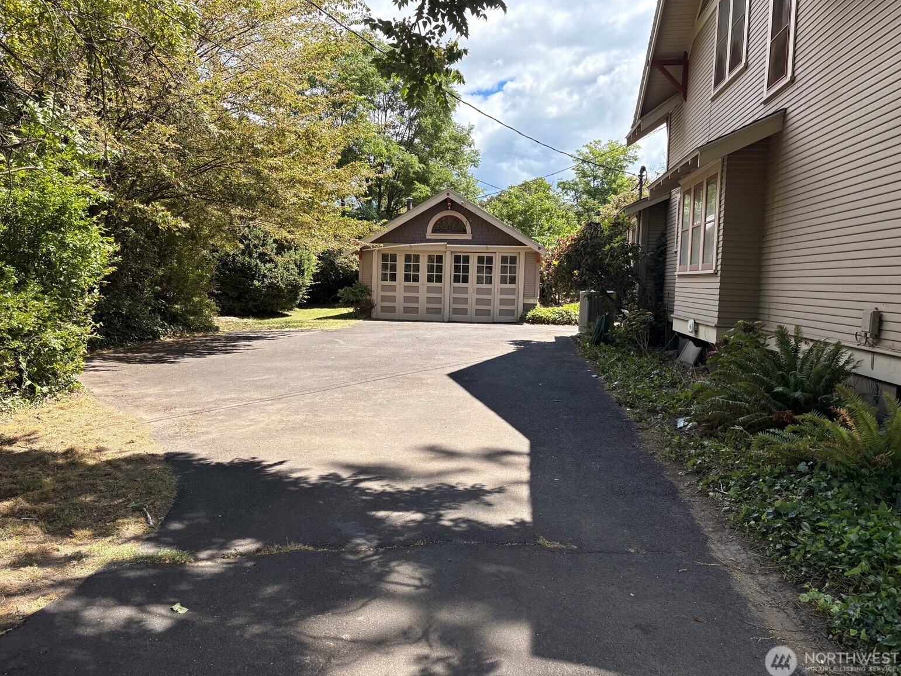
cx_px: 449
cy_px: 334
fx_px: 703
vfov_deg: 51.4
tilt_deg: -4.0
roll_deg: -1.4
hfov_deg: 65.3
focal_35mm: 27
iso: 64
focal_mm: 5.96
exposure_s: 1/1287
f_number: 1.6
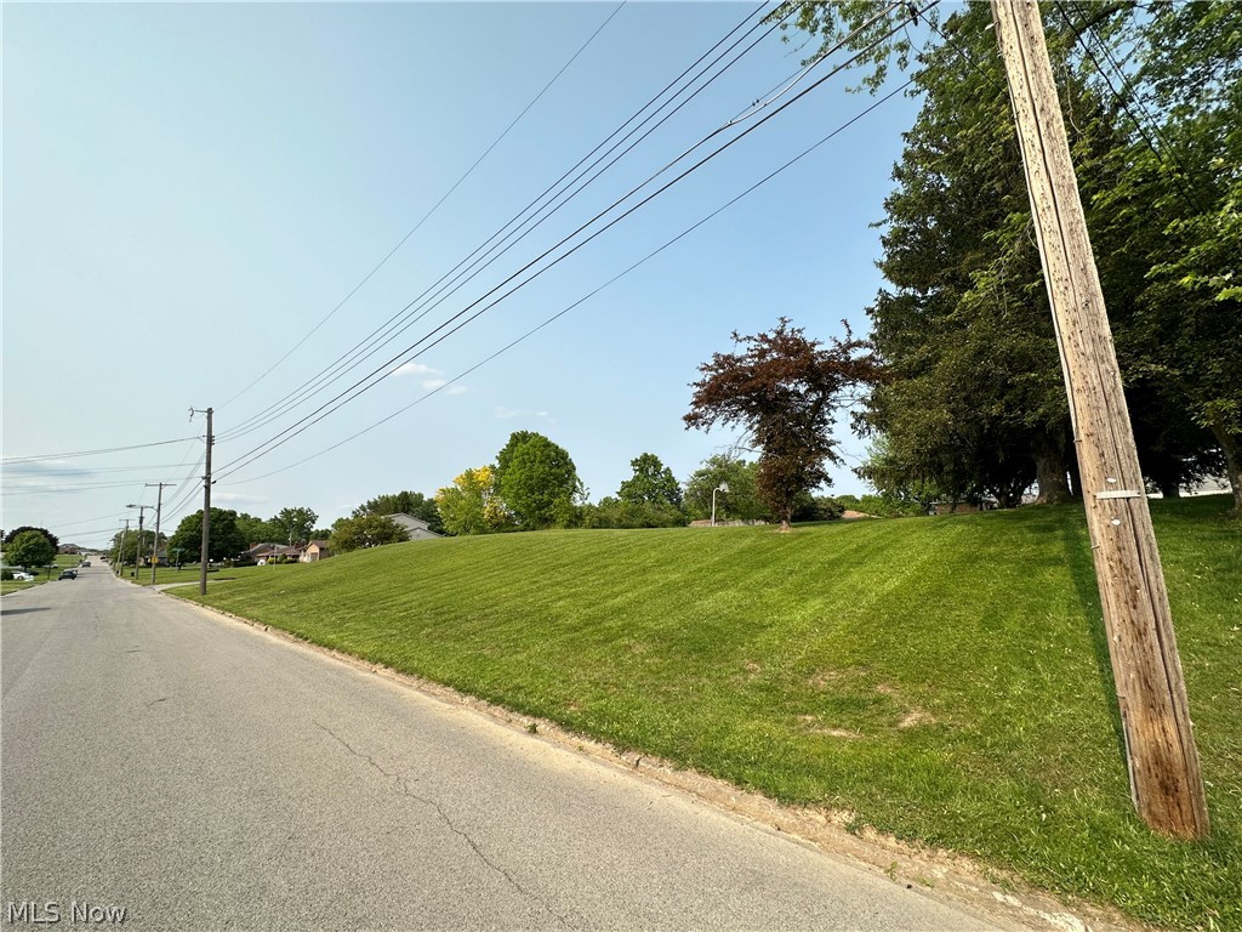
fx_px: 502
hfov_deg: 102.1
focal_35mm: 14
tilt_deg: +10.0
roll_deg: +1.2
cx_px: 621
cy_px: 466
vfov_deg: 85.7
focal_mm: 2.22
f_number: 2.2
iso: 50
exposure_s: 1/1984
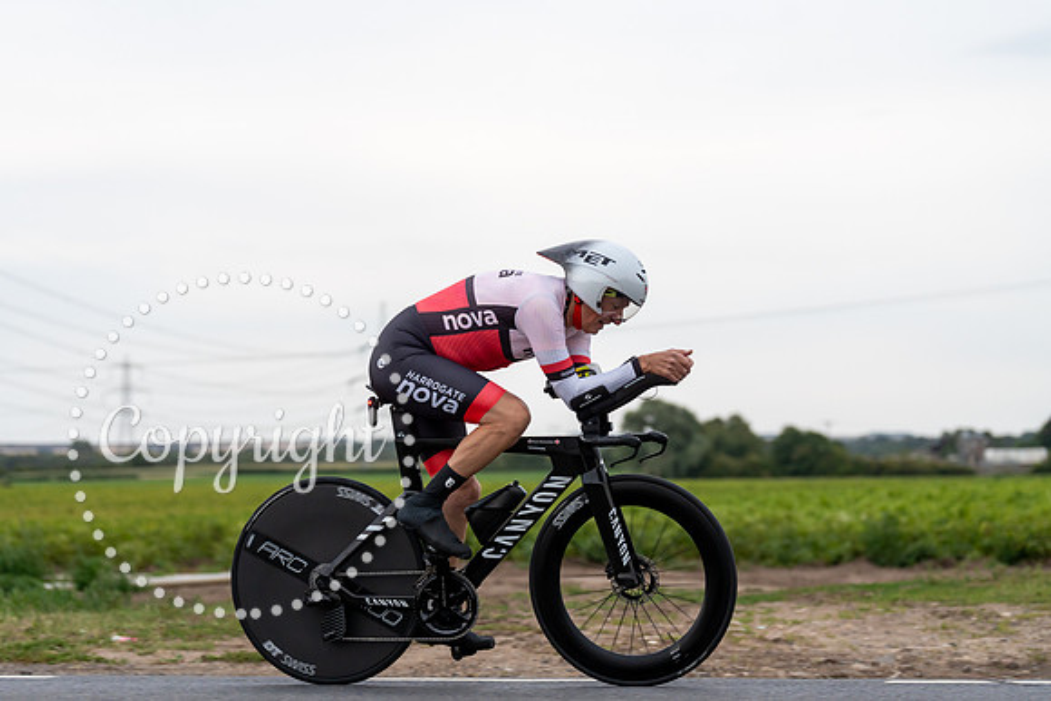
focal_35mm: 85
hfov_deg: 23.9
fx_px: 2482
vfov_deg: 16.1
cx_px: 526
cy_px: 350
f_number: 3.2
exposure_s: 1/800
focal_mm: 85
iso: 1000
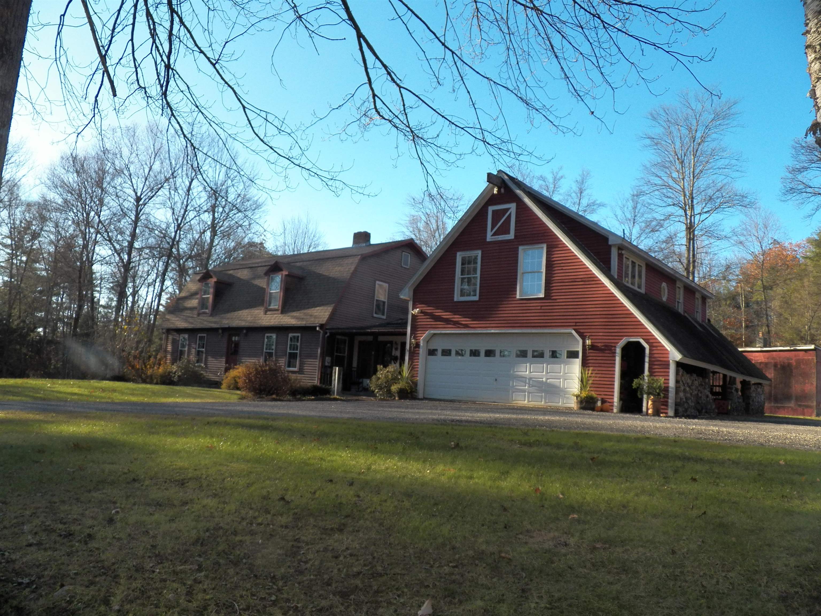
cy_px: 308
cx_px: 410
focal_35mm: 28
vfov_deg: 49.7
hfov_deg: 63.4
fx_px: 664
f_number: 4
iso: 125
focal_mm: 4.9
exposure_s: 1/500
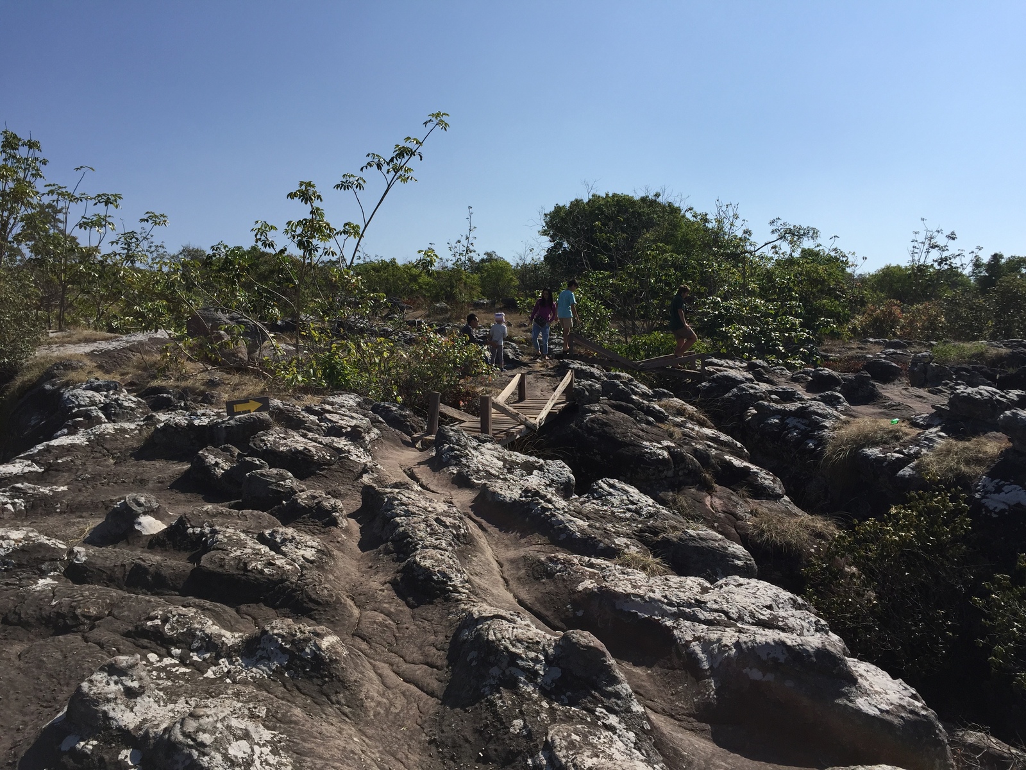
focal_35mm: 29
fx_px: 860
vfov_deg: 48.2
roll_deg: +0.4
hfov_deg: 61.7
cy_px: 385
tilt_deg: -0.2
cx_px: 513
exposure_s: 1/2825
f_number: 2.2
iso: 32
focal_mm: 4.15
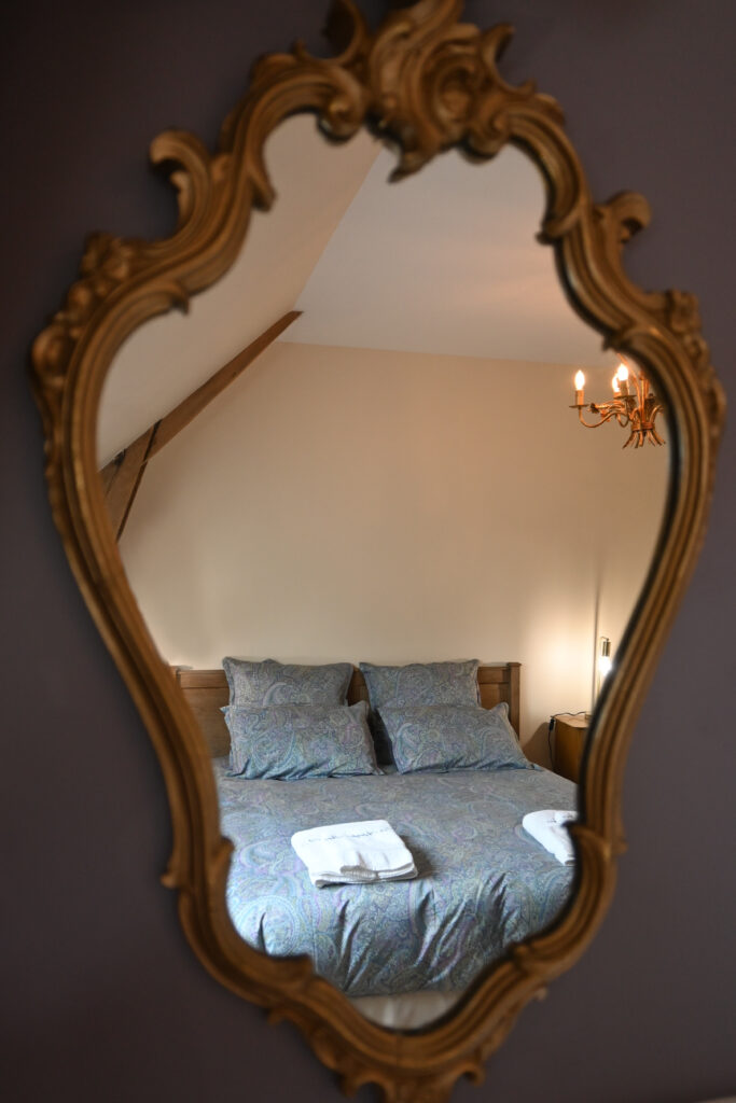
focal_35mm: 30
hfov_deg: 43.6
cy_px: 552
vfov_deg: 61.9
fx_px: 920
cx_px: 368
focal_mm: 20
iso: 800
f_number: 3.8
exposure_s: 1/125
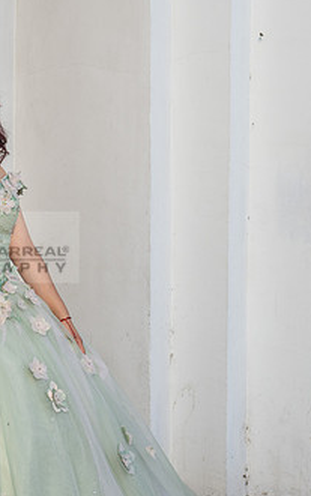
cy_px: 217
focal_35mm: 97
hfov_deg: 13.1
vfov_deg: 21.4
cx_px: -69
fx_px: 1312
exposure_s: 1/200
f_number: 4.5
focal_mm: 42
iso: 200
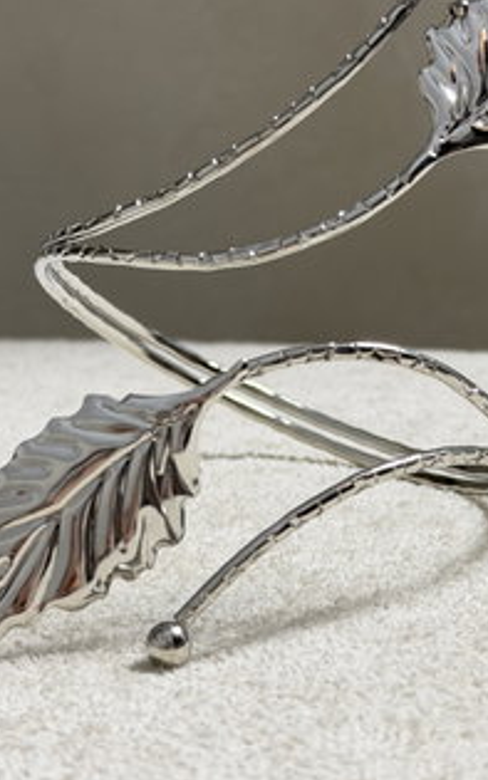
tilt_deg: -12.0
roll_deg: +0.3
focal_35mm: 86
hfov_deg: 15.2
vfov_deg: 24.1
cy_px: 336
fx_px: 1829
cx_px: 317
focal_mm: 6.76
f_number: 1.78
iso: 80
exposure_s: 1/100
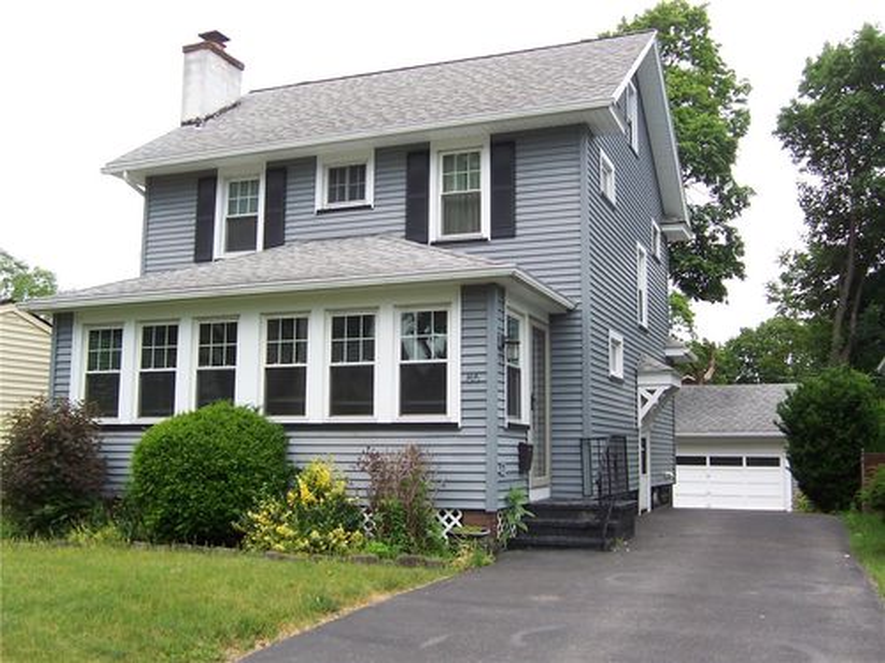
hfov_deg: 51.4
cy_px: 332
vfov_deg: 39.7
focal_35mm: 36
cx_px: 442
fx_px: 920
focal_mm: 5.6
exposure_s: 1/350
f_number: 4
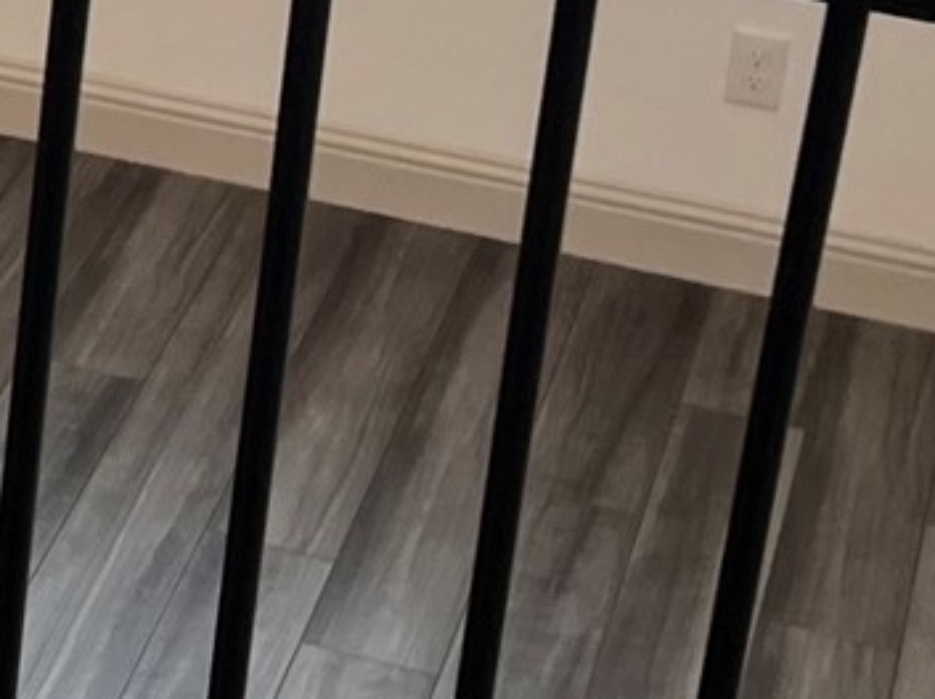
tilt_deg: -21.4
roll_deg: -0.8
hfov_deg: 12.1
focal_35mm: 151
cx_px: -691
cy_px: -151
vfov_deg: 9.7
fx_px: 4074
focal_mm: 5.7
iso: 80
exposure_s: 1/120
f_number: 1.5
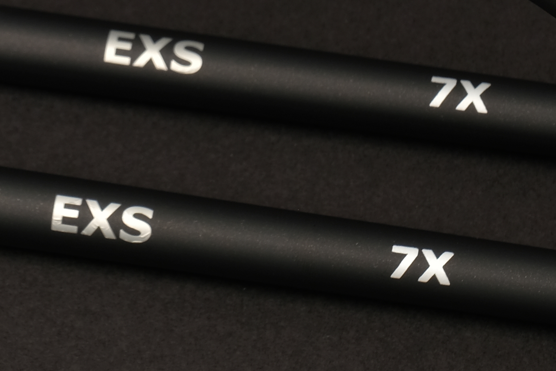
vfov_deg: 5.3
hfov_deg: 7.9
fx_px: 4000
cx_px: 38
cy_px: -55
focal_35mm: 259
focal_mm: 40.1
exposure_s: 1/125
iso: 100
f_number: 10
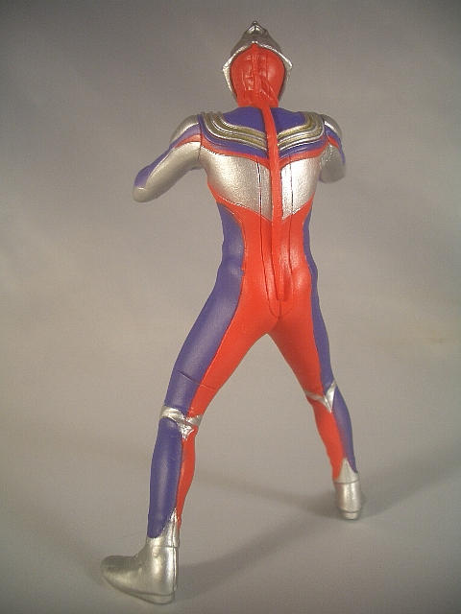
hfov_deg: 40.7
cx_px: 230
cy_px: 307
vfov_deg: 52.6
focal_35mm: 35
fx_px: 621
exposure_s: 1/100
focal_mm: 5.8
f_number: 2.6
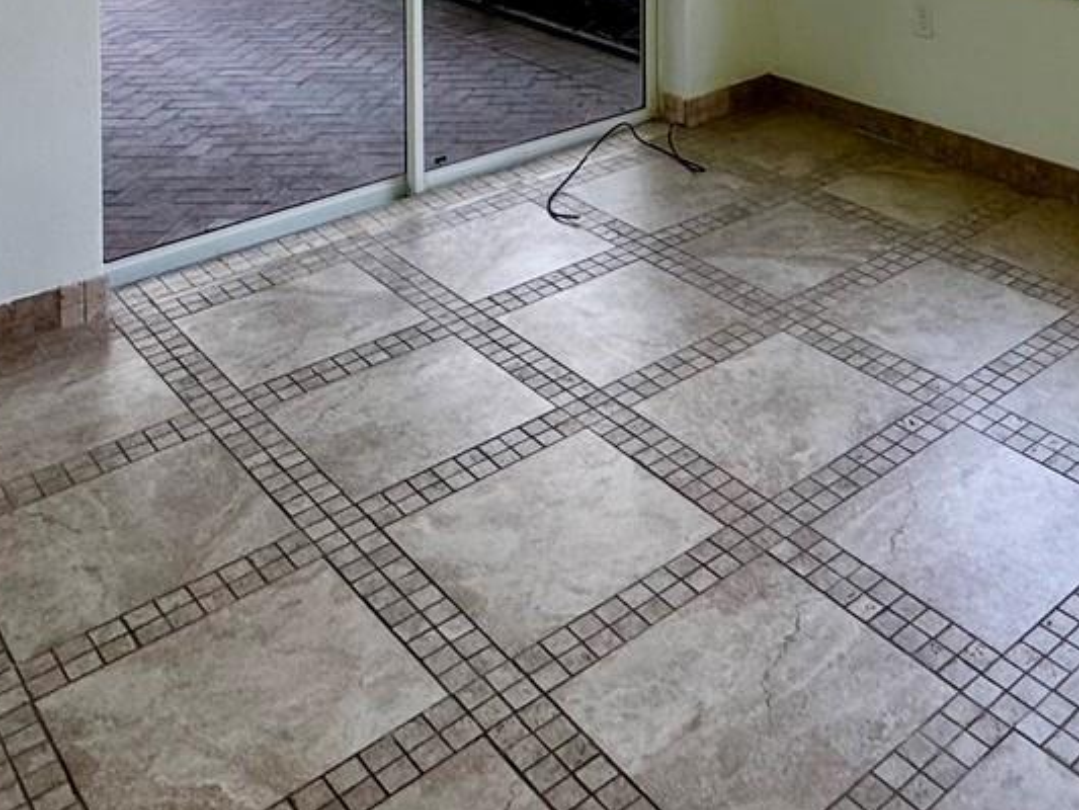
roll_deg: +0.3
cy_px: -298
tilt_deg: -1.5
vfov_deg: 27.4
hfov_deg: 43.0
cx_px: 844
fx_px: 1309
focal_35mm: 42
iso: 40
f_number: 2.2
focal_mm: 2.22
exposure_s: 1/125
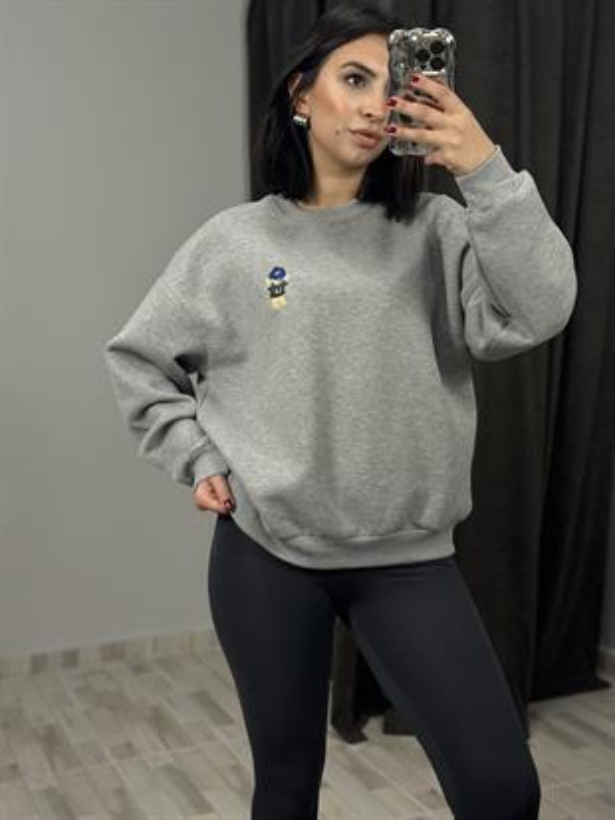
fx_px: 1136
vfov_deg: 39.6
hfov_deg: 30.3
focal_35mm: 48
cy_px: 410
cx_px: 308
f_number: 1.78
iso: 160
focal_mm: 6.86
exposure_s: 1/100
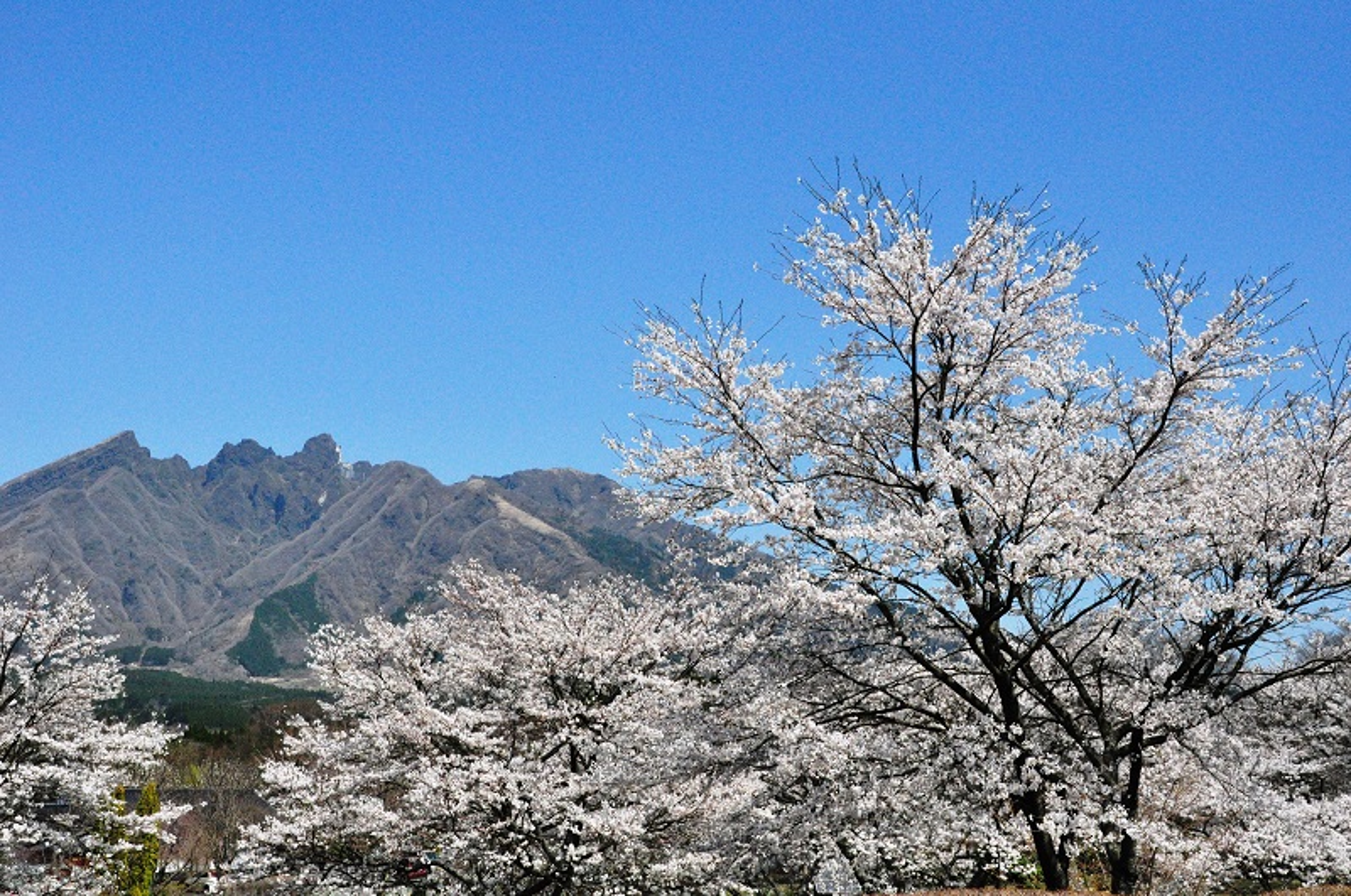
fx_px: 1799
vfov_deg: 28.0
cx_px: 676
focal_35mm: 48
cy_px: 448
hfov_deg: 41.2
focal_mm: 32
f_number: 16
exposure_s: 1/3200
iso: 3200
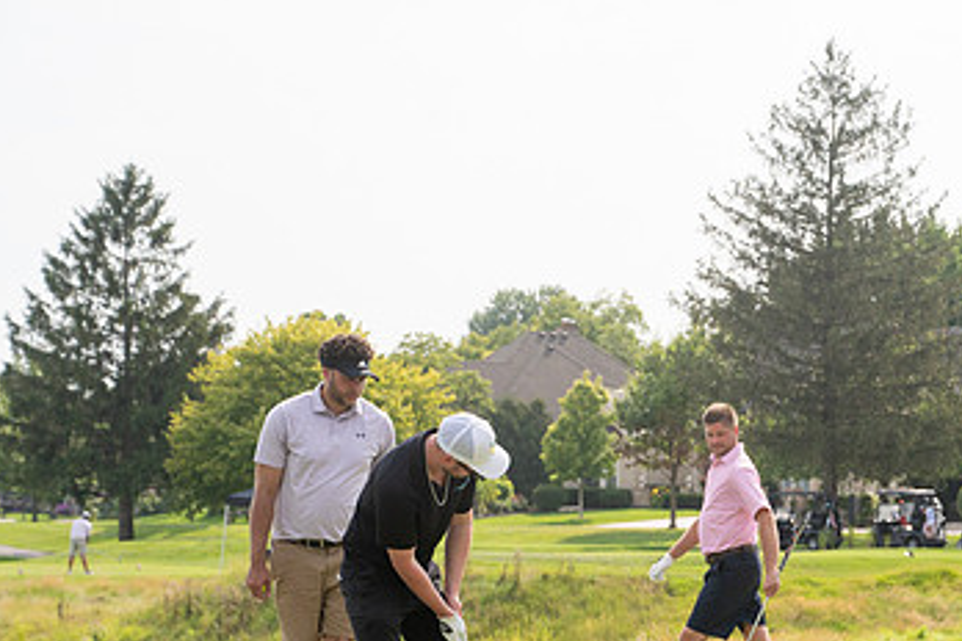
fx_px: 3126
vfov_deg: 11.7
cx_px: 766
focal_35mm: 117
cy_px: 513
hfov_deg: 17.4
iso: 250
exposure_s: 1/1600
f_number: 6.3
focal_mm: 70
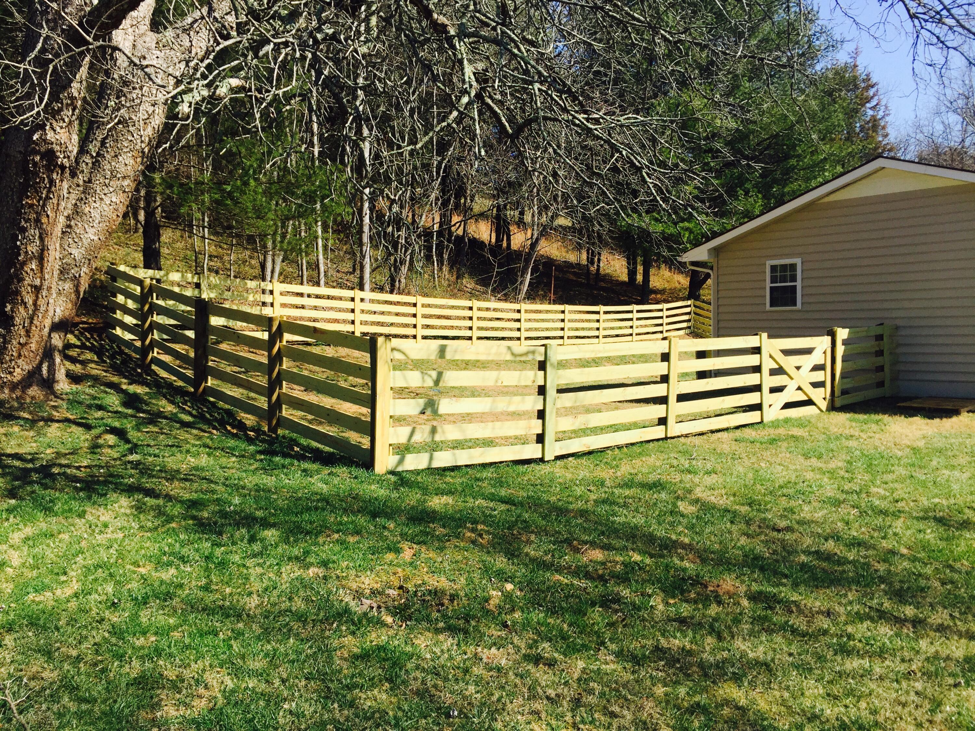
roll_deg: +1.6
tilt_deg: -3.6
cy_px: 366
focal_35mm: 29
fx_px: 817
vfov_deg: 48.2
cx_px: 488
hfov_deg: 61.7
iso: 32
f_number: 2.2
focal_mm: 4.15
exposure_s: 1/1582
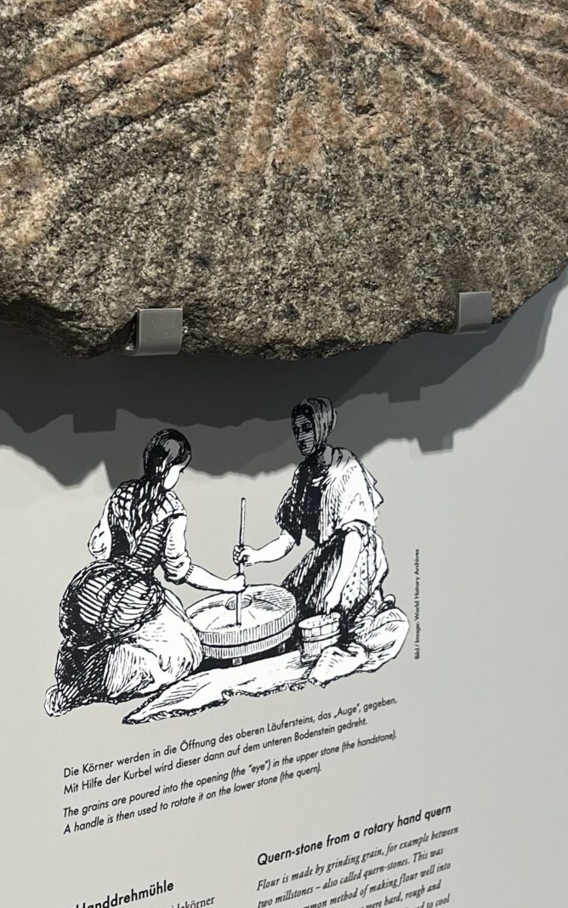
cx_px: 374
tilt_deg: -1.6
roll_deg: +0.4
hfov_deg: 19.7
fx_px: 1635
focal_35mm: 66
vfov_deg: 30.8
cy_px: 280
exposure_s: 1/88
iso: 50
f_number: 1.6
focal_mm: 5.1
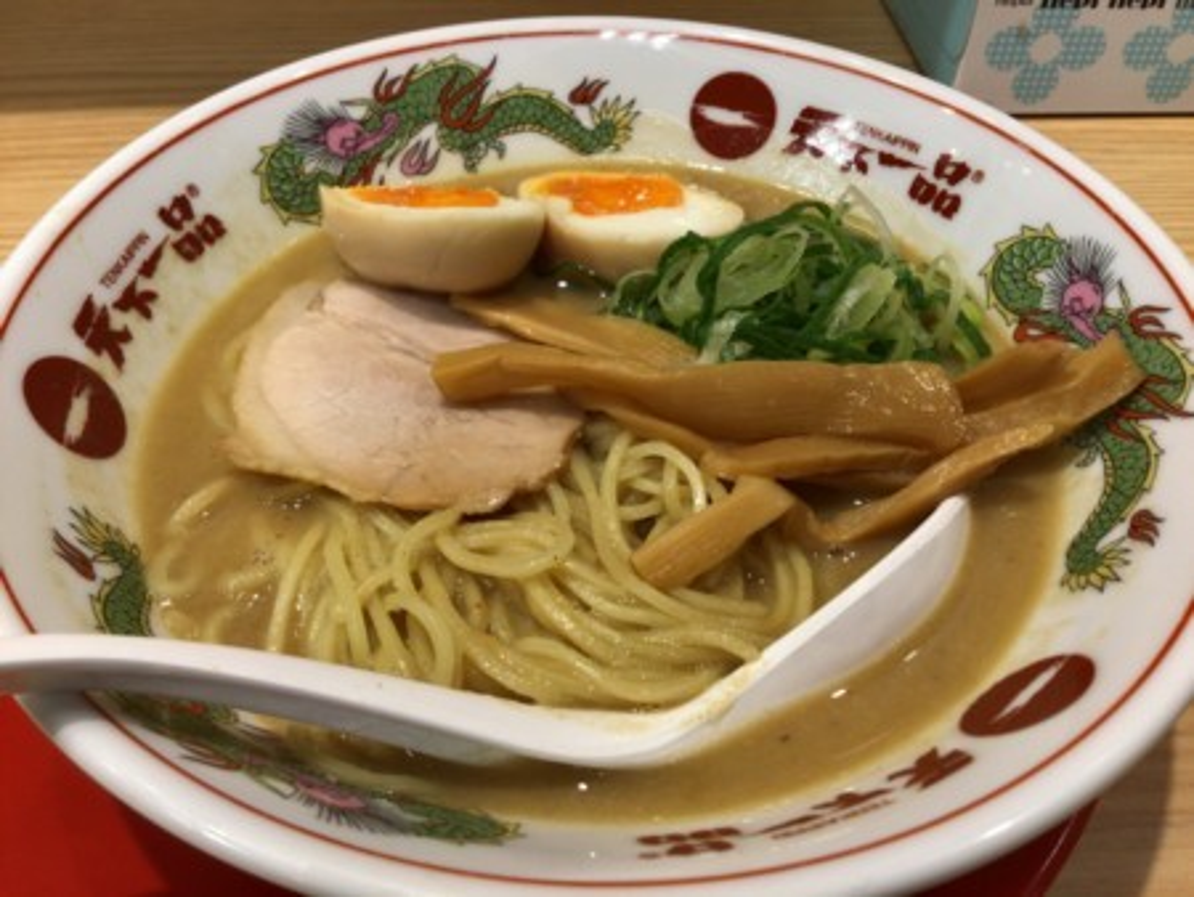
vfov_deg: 45.5
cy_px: 448
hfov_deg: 58.3
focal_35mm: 31
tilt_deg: -45.6
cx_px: 597
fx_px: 1070
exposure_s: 1/42
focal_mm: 3.3
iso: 25
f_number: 2.4
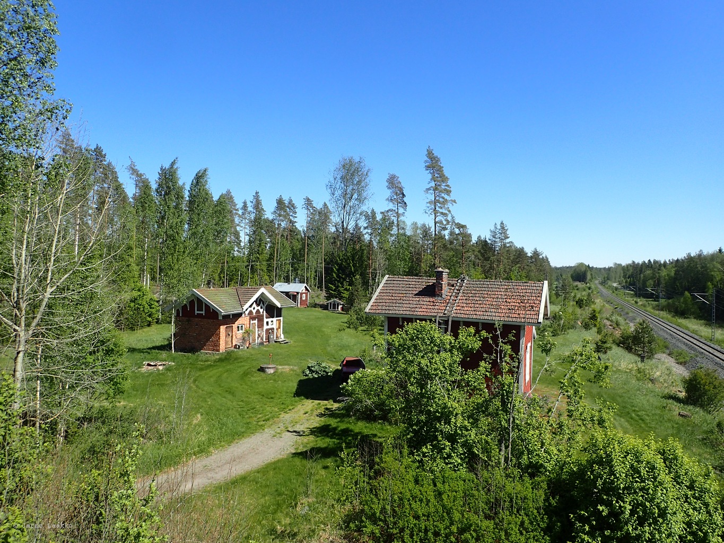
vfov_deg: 54.9
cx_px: 362
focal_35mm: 25
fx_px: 523
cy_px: 272
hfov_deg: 69.4
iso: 100
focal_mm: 4.5
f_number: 8
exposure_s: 1/160
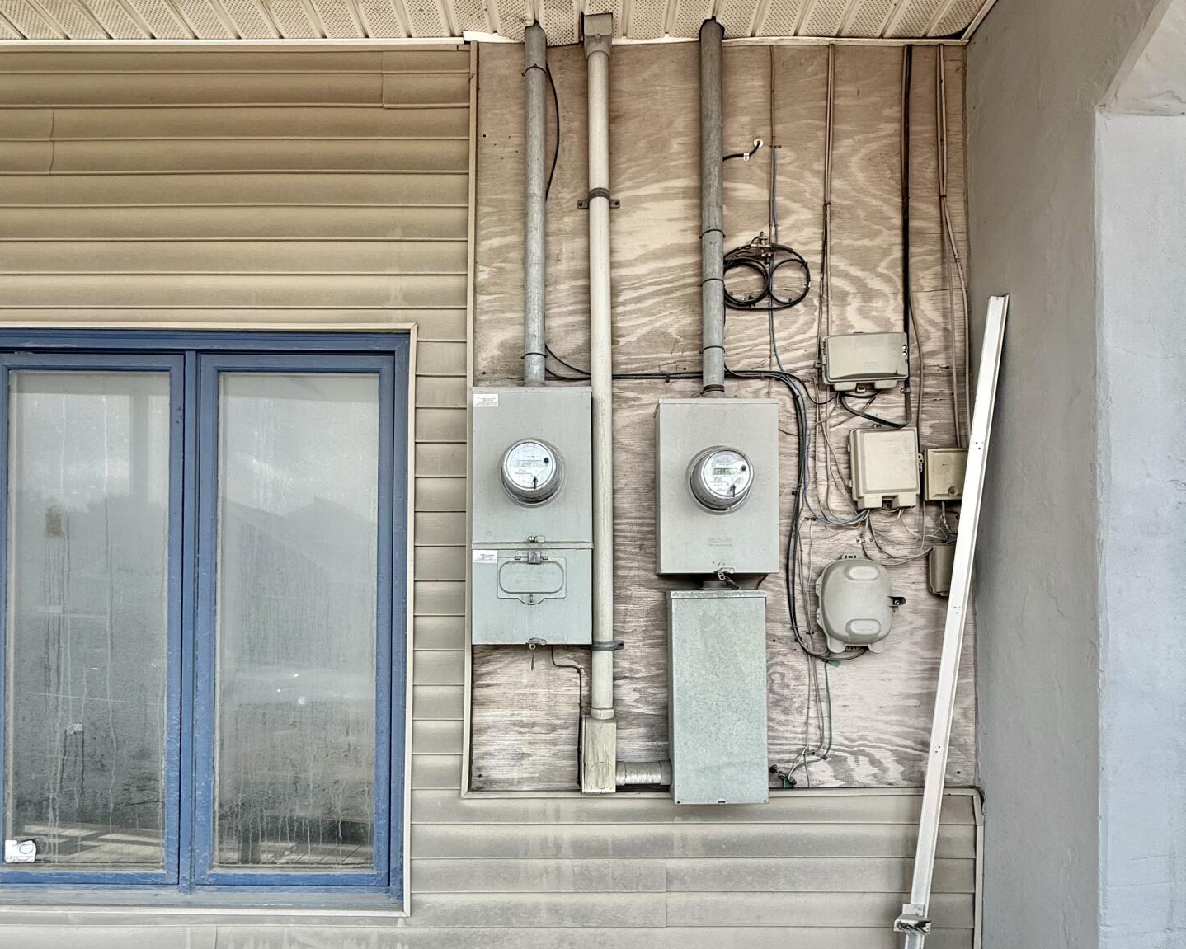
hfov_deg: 83.3
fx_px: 667
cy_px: 599
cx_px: 584
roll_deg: +0.4
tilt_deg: +0.1
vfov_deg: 69.6
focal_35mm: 19
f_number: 2.2
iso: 50
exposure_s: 1/658
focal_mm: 2.22
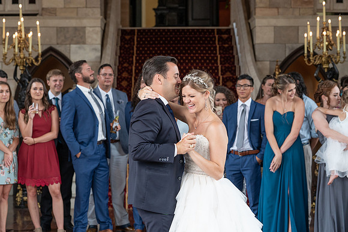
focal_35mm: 95
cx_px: 170
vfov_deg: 14.4
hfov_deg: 21.4
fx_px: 919
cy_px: 111
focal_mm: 88
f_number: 5
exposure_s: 1/200
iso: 1000
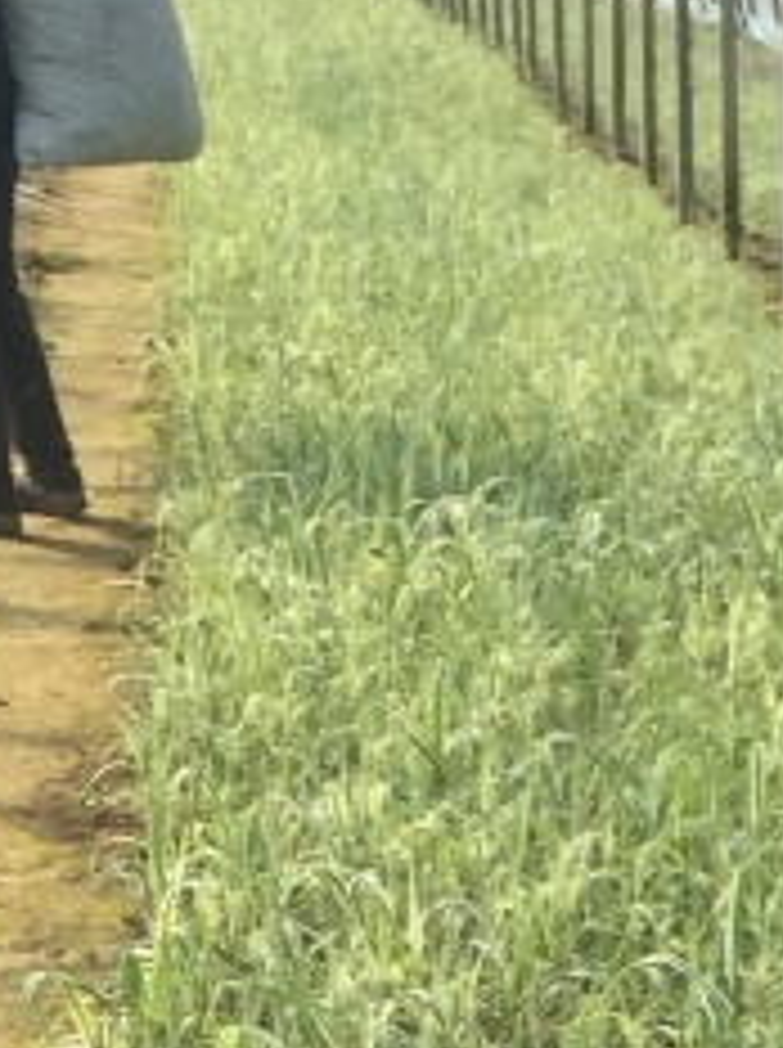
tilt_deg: -25.2
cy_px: 1833
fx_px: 4022
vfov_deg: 13.5
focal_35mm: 133
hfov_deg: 10.7
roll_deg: -2.4
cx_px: 1233
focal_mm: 4.15
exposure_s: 1/1163
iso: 32
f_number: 2.2
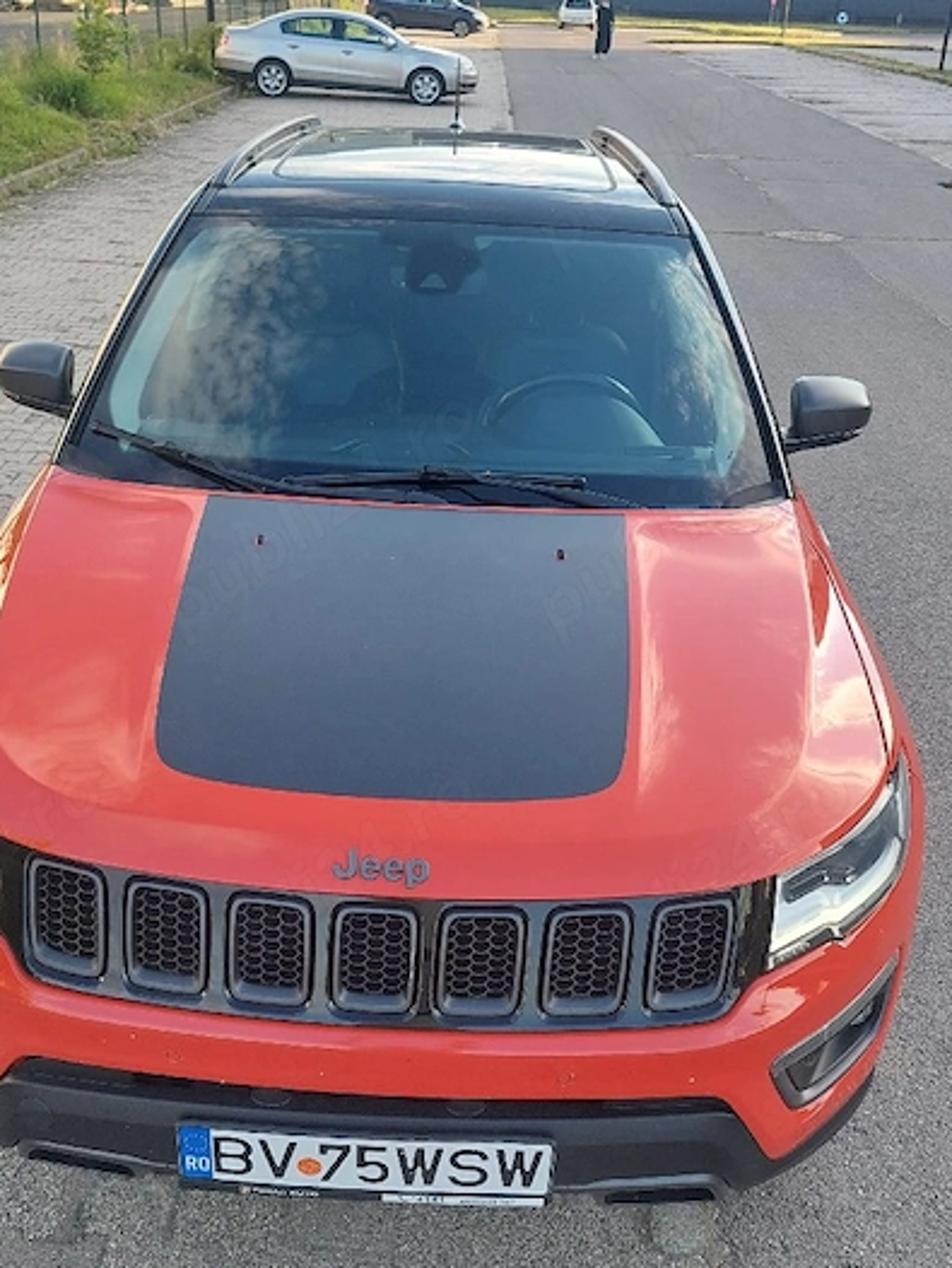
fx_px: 1392
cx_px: 415
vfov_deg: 48.9
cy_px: 571
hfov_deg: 37.7
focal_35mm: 38
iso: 40
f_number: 1.8
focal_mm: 5.23
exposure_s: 1/179
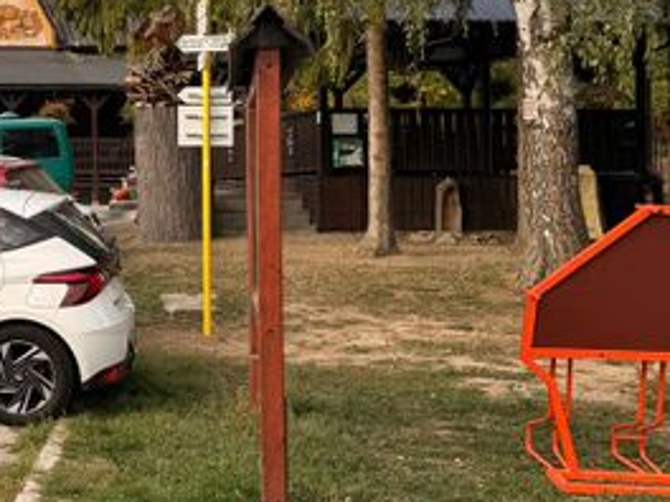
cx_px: -107
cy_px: 162
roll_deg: -0.1
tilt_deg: +2.7
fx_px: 1336
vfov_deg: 21.2
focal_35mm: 69
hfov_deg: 25.6
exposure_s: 1/1032
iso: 80
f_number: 1.78
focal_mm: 6.76
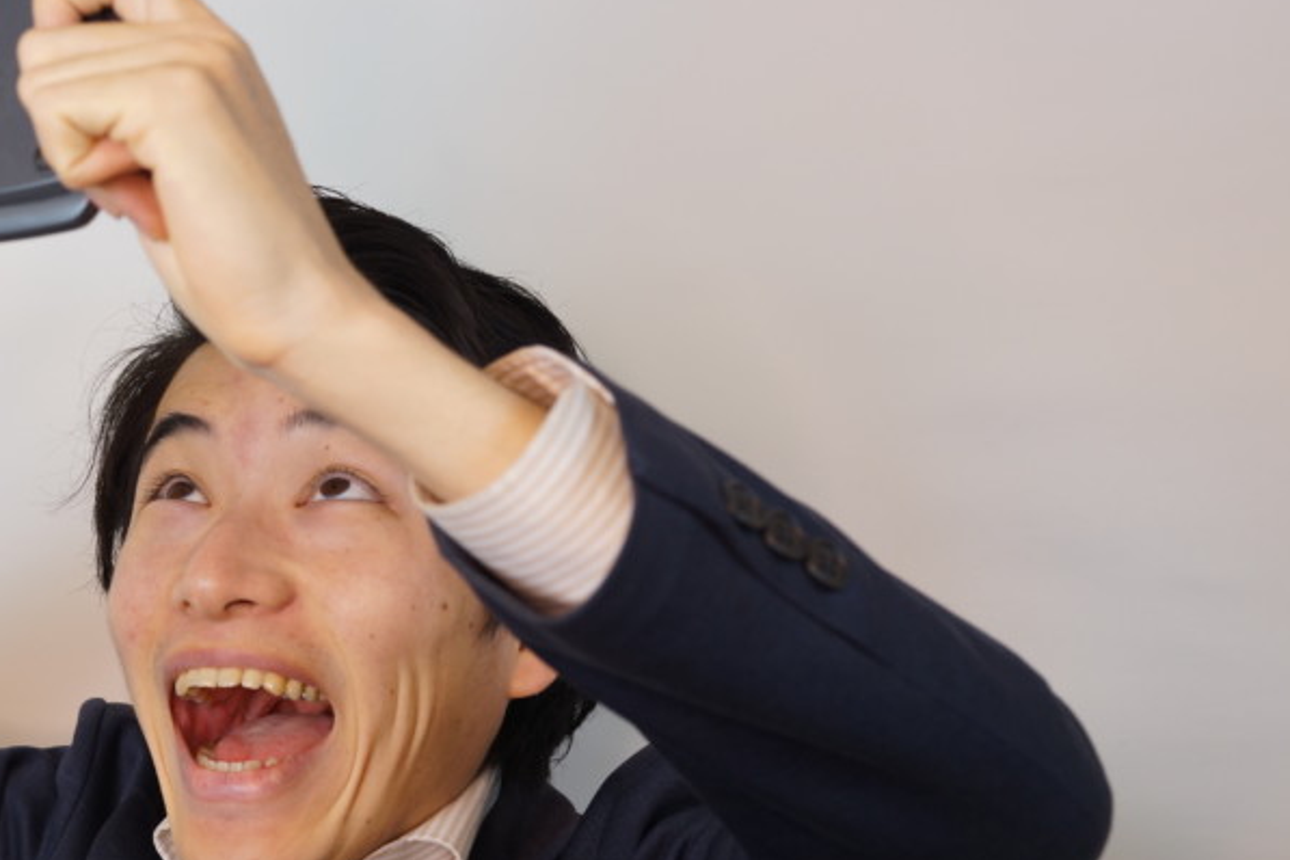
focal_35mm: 60
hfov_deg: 32.2
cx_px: 207
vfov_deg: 22.6
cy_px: 418
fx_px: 2150
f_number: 5
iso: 500
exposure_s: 1/160
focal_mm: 35
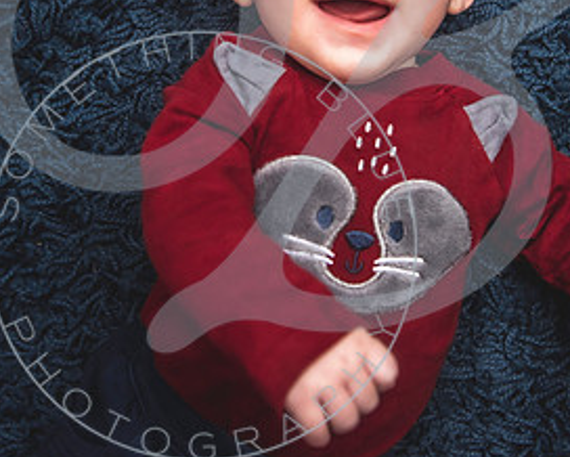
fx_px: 1148
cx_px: 306
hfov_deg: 27.9
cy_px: 70
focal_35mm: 68
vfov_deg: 22.1
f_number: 4
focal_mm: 34
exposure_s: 1/250
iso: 100
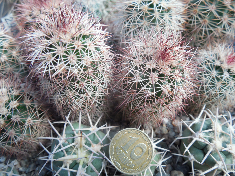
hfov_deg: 58.4
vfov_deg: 45.4
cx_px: 118
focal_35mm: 31
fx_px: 210
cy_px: 88
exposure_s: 1/250
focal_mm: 5.6
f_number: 3.6
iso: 125
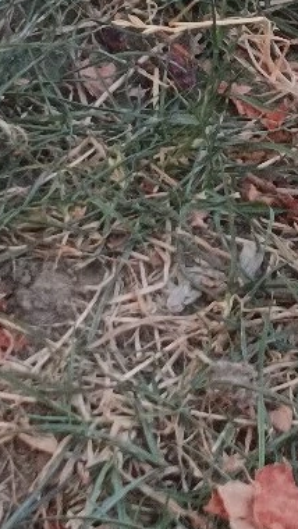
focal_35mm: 275
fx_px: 3860
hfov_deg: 4.4
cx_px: 168
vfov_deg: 7.8
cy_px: -8
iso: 280
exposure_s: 1/100
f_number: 1.75
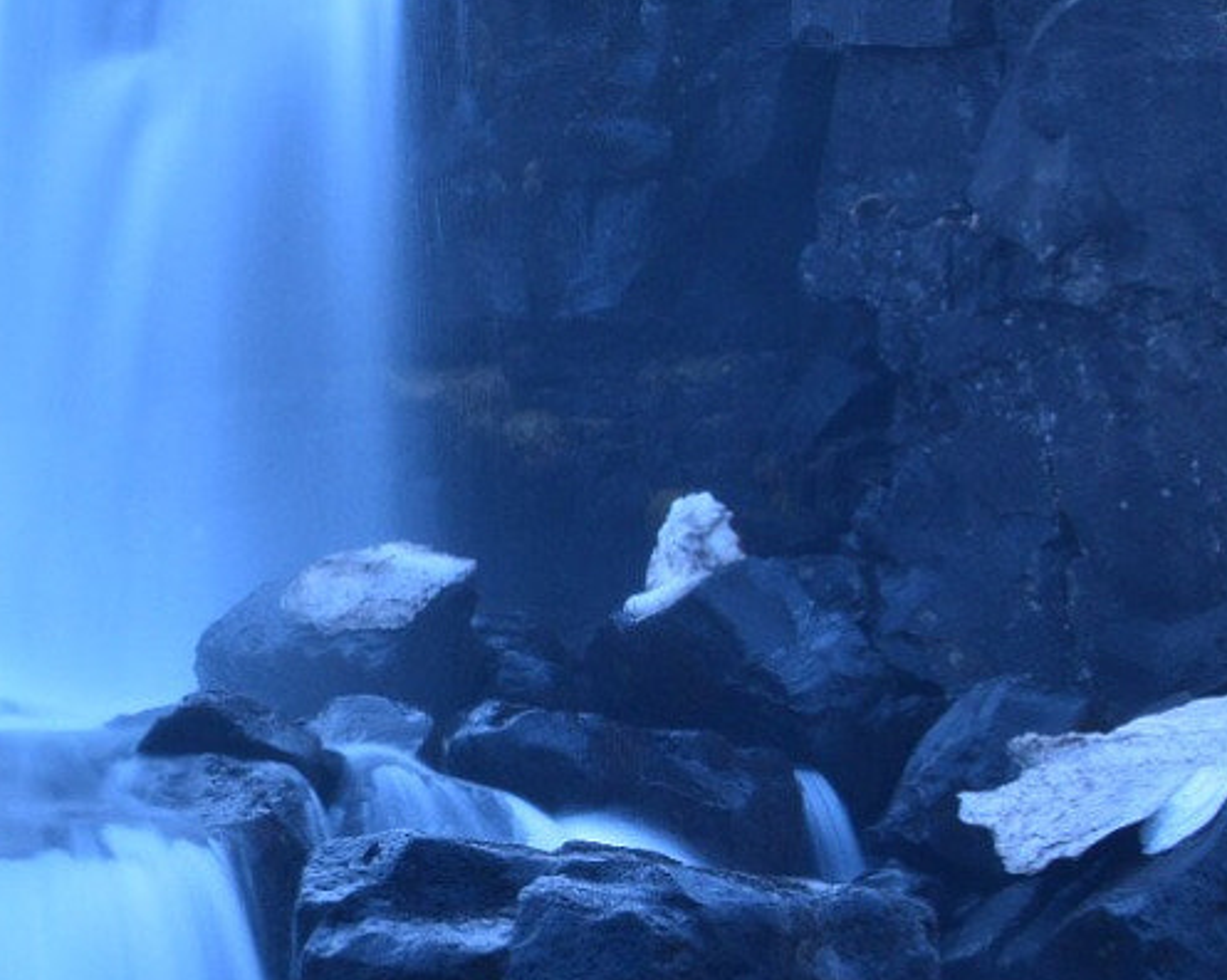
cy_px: 588
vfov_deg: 15.4
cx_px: -168
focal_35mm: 100
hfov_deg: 18.4
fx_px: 3629
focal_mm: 22
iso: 160
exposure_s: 3
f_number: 22
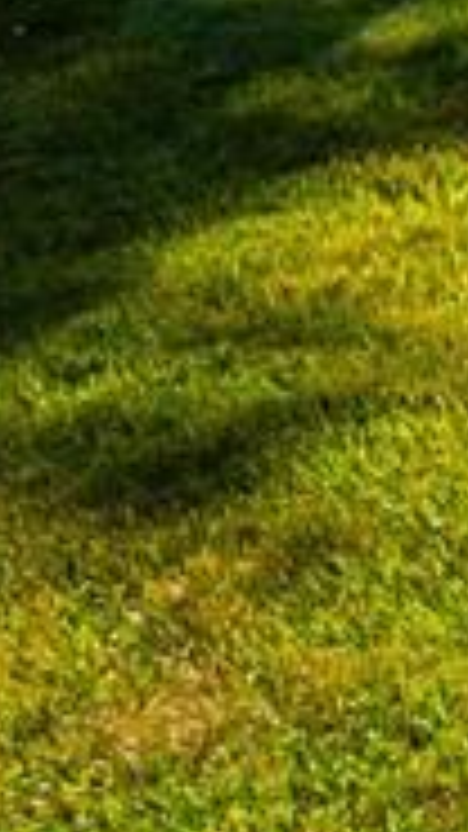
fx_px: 4149
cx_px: 3177
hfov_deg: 4.3
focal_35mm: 188
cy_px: -360
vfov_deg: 11.1
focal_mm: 10
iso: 200
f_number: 2.8
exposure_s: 1/2000
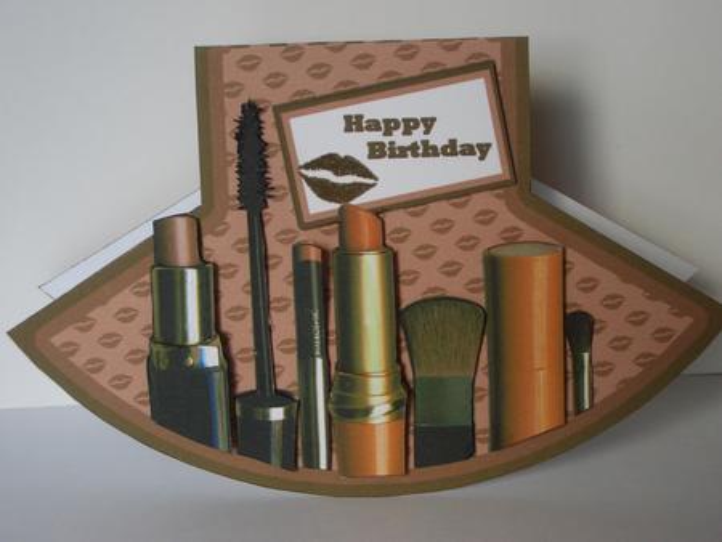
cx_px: 361
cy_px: 271
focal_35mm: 62
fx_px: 1294
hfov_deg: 31.2
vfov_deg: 23.7
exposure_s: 1/125
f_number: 3.5
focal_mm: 10.2
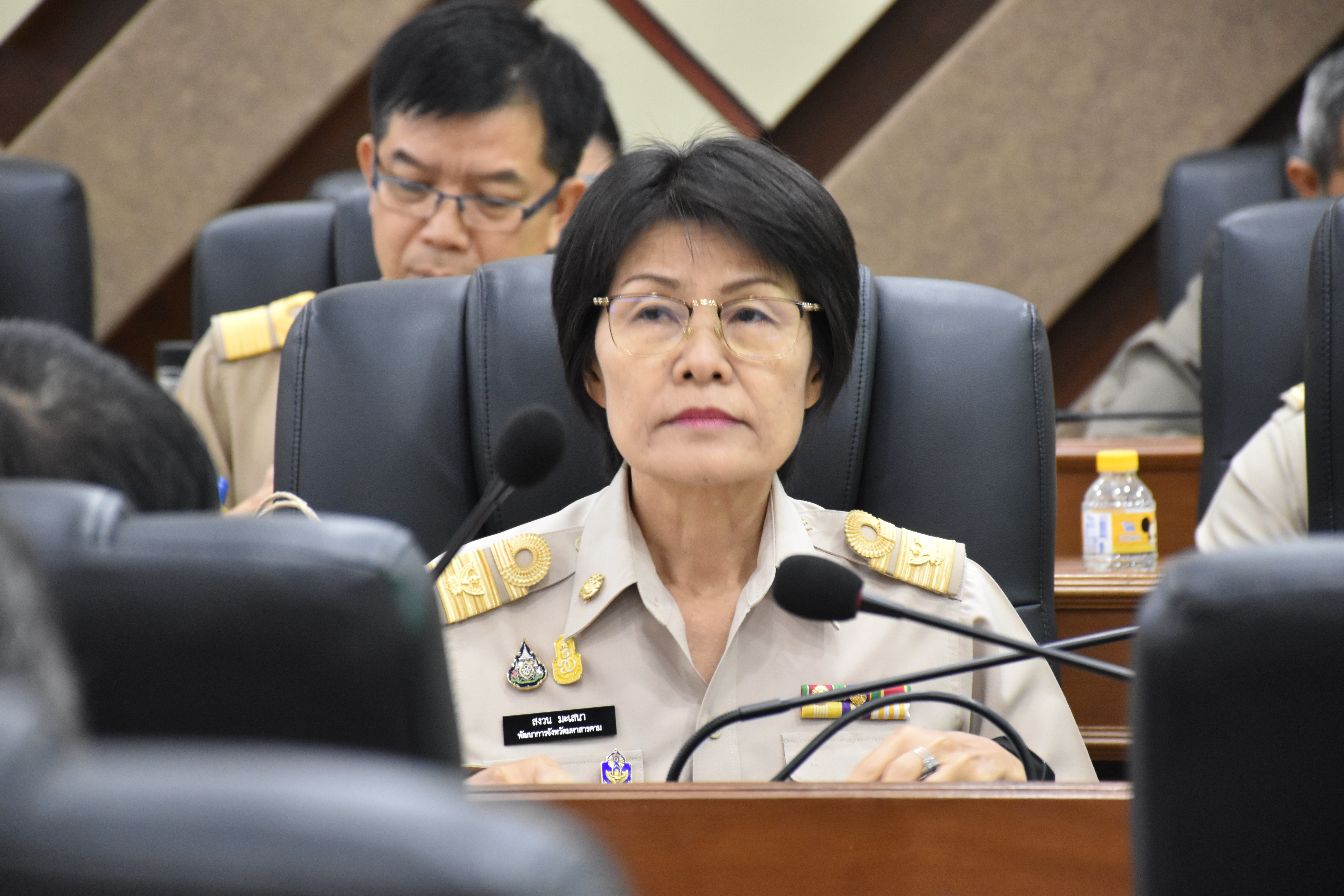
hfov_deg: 10.5
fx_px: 7279
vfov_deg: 7.0
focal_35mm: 195
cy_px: 448
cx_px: 672
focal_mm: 130
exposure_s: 1/30
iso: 3200
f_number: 6.3
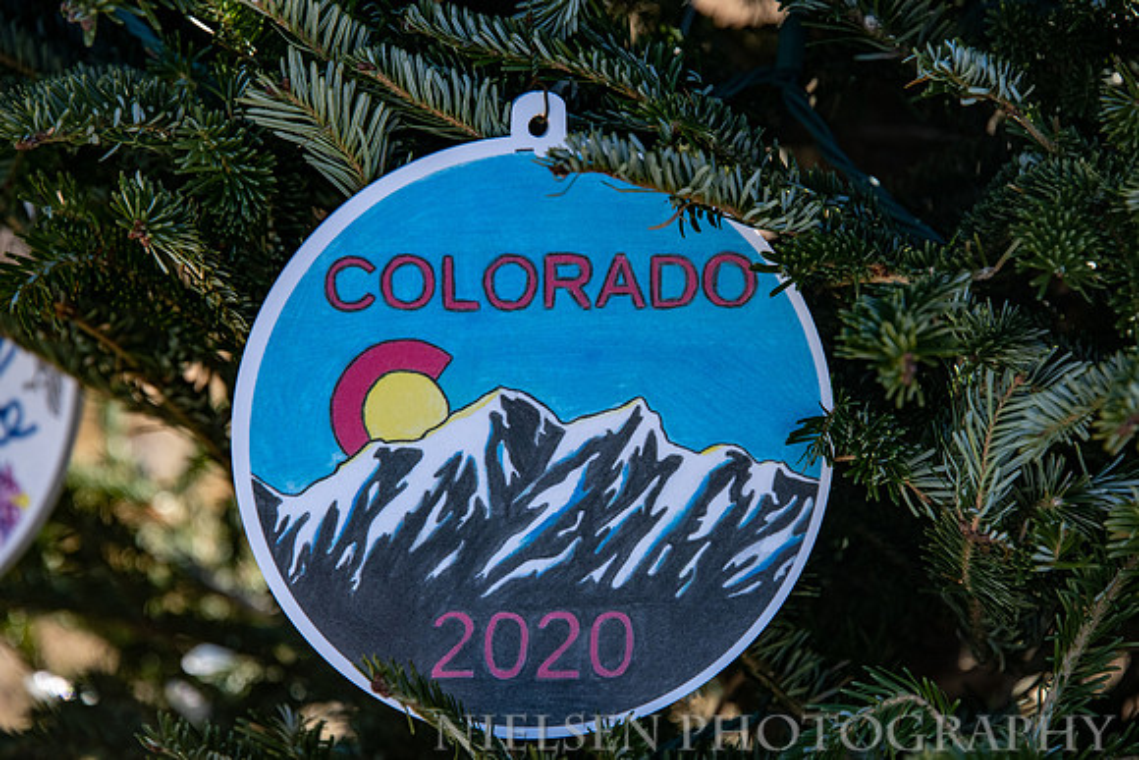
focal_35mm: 250
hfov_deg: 8.2
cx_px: 570
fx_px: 7911
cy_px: 380
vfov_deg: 5.5
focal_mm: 250
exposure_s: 1/500
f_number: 9
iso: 400
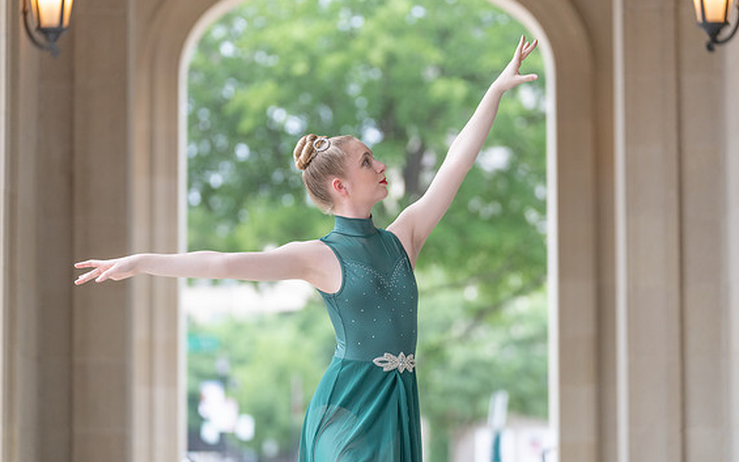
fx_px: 2839
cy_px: 214
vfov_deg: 9.3
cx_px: 355
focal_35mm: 141
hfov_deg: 14.8
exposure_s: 1/320
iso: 320
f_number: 2.8
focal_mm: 127
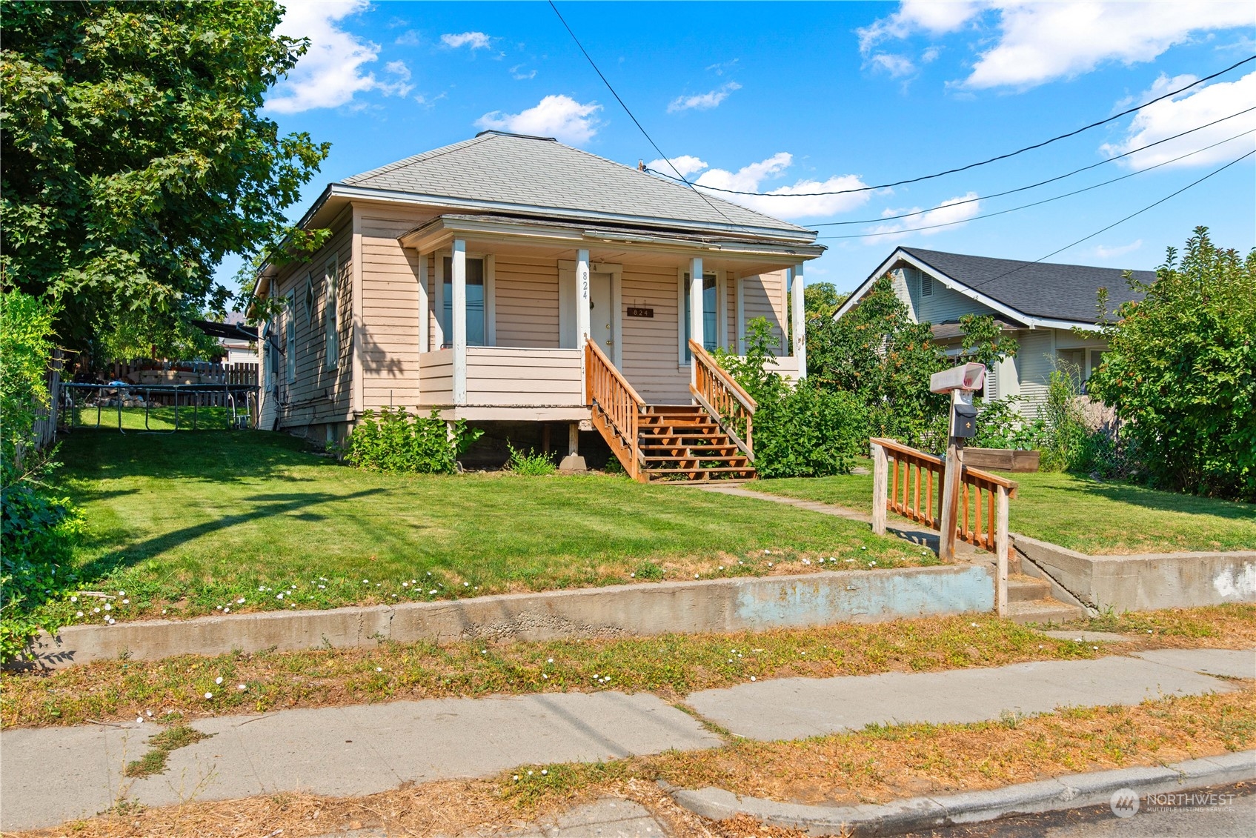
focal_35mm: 30
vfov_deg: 43.6
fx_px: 1047
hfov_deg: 61.9
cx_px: 628
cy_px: 419
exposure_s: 1/1600
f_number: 7.1
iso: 100
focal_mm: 30
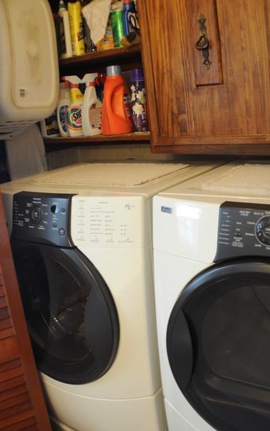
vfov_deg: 46.2
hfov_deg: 29.9
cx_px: 140
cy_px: 215
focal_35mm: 43
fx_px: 506
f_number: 4
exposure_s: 1/30
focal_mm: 28
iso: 640
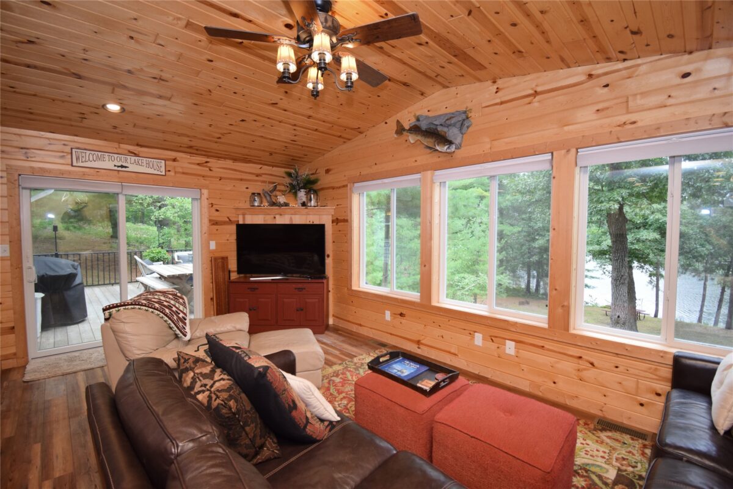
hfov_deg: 100.4
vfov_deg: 77.3
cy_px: 244
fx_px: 305
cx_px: 366
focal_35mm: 15
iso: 450
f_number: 4.5
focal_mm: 10
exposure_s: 1/60
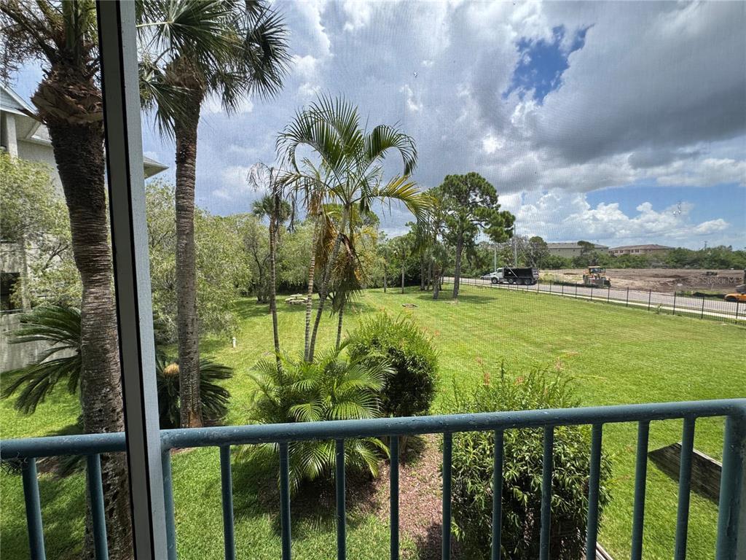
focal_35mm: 14
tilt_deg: -3.8
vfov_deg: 85.7
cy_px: 280
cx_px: 373
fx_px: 302
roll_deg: +1.2
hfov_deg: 102.1
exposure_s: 1/763
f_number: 2.2
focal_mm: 2.22
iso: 40
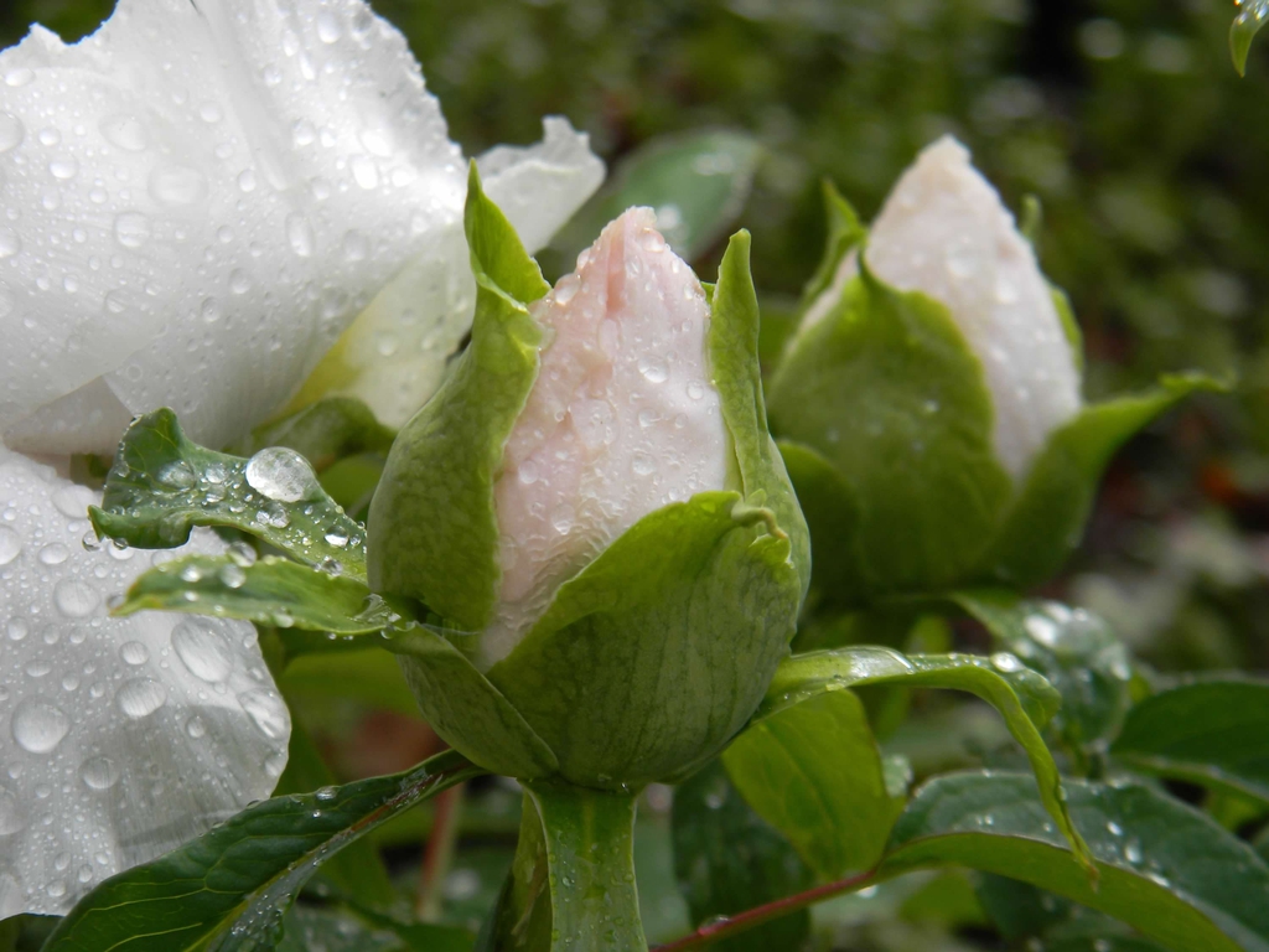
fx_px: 2896
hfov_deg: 24.7
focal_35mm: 79
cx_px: 634
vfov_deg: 18.7
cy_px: 476
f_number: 4.7
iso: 80
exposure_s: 1/165
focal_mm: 19
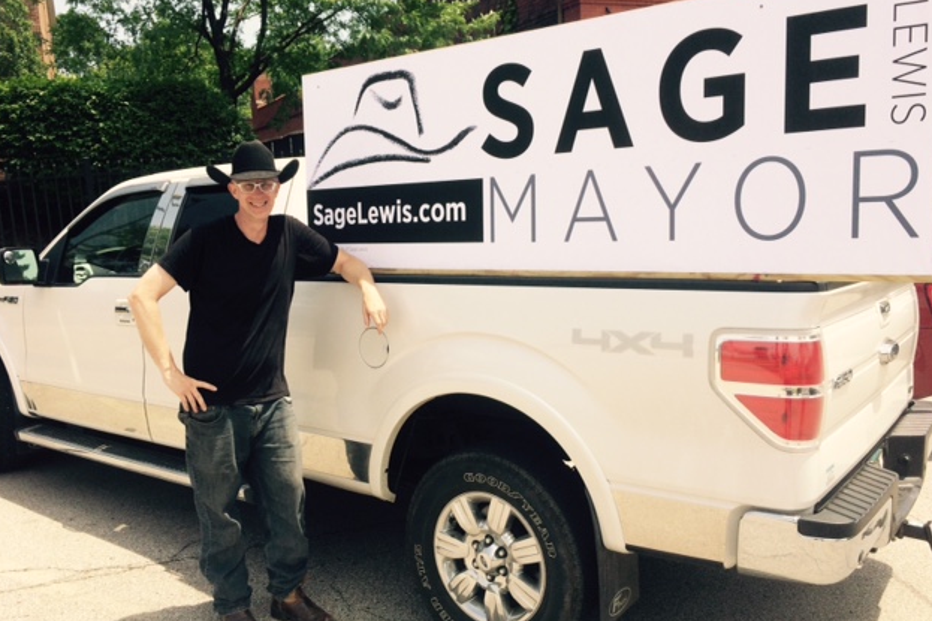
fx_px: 802
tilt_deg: -12.6
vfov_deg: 42.3
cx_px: 462
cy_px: 293
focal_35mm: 31
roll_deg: +4.0
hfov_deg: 60.3
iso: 32
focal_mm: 4.15
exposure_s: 1/1709
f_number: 2.2
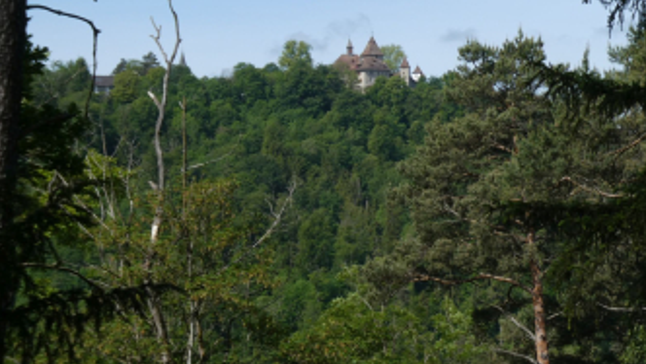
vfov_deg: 12.4
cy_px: 171
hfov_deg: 21.8
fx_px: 1679
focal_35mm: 98
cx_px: 361
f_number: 4.5
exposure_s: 1/640
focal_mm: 12.5
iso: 80
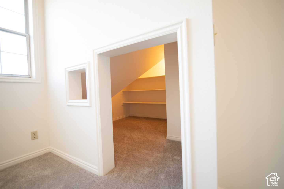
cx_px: 142
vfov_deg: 73.7
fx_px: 126
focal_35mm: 16
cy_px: 94
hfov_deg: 96.7
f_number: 2.8
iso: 800
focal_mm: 16
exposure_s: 1/90
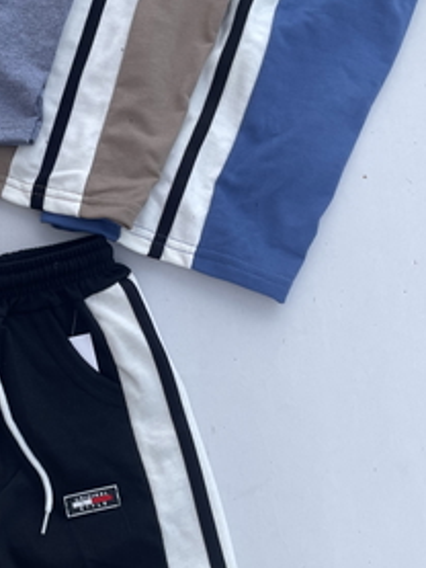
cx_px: 47
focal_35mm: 50
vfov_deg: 38.2
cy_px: 266
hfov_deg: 28.1
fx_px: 820
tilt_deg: -81.5
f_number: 1.6
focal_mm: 4.2
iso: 32
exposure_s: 1/1319
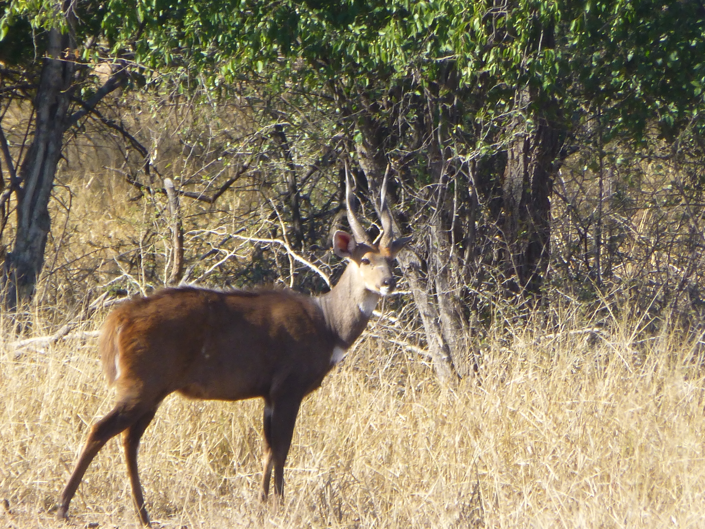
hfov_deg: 2.1
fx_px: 19552
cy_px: 264
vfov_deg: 1.5
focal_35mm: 960
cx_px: 352
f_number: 6.4
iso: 100
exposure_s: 1/125
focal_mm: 86
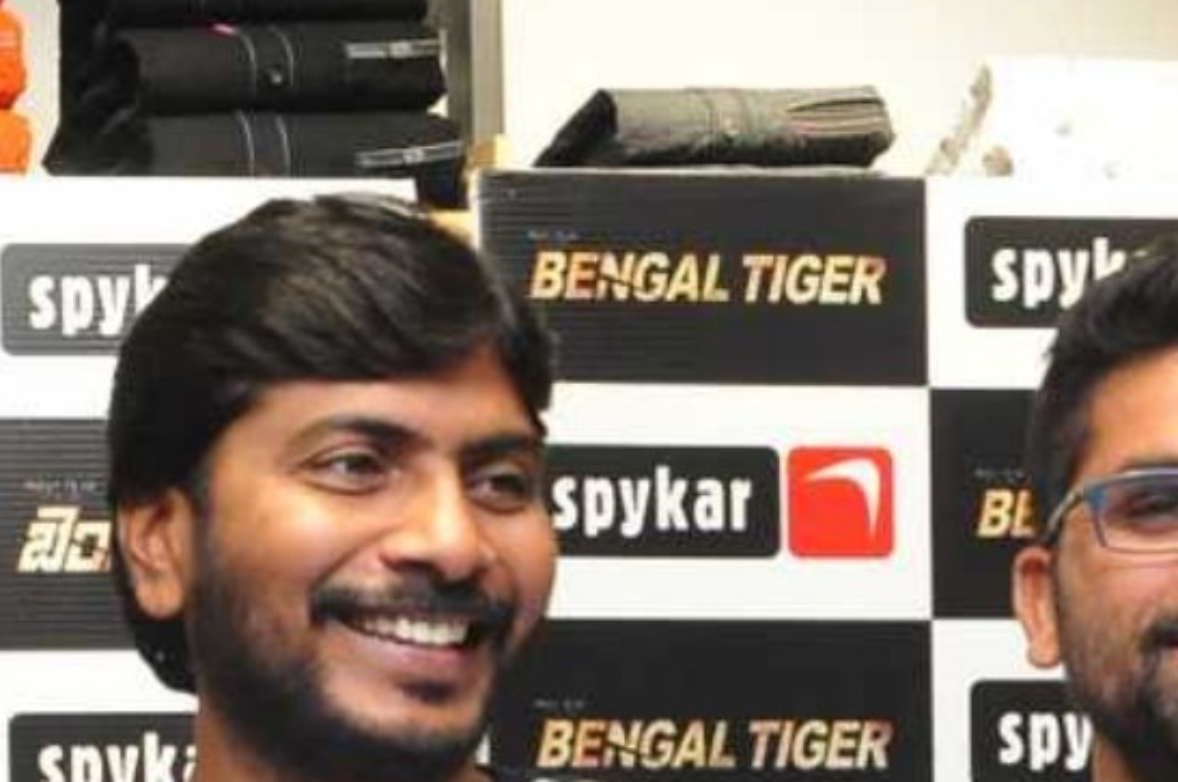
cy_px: 1215
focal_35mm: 161
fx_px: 5260
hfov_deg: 12.3
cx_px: -448
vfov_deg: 8.3
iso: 1600
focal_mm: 26
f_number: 6.3
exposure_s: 1/125
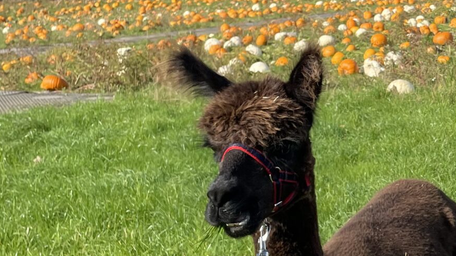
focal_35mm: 83
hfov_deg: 24.2
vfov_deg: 14.5
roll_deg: +2.3
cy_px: 95
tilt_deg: -6.6
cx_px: 480
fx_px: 1003
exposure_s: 1/2451
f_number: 1.6
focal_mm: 4.2
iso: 32
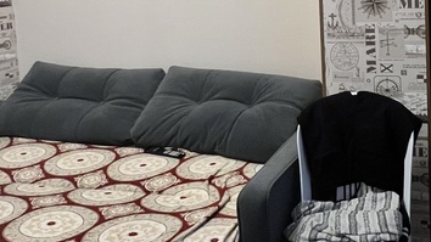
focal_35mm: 40
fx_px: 457
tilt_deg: -4.6
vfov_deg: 27.9
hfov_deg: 48.4
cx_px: 326
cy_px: -1
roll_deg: +2.5
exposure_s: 1/50
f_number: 1.8
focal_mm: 1.57
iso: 320
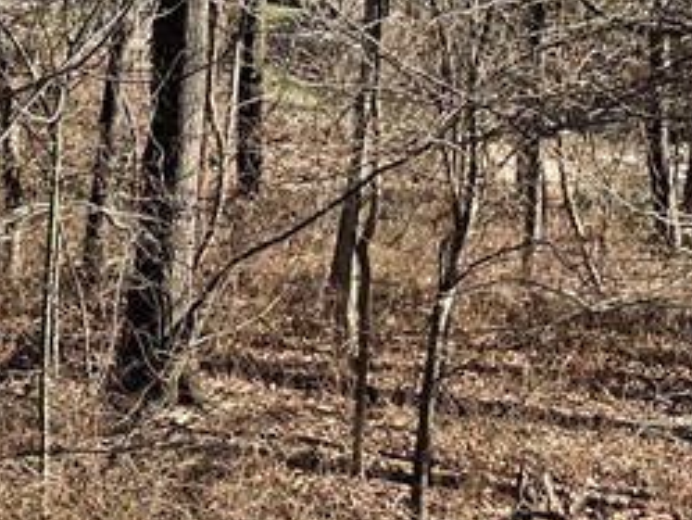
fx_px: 2140
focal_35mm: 107
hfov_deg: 17.5
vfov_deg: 13.7
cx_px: -153
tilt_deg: -17.3
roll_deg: -1.0
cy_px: 467
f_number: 1.6
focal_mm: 4.2
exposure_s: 1/1135
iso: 32
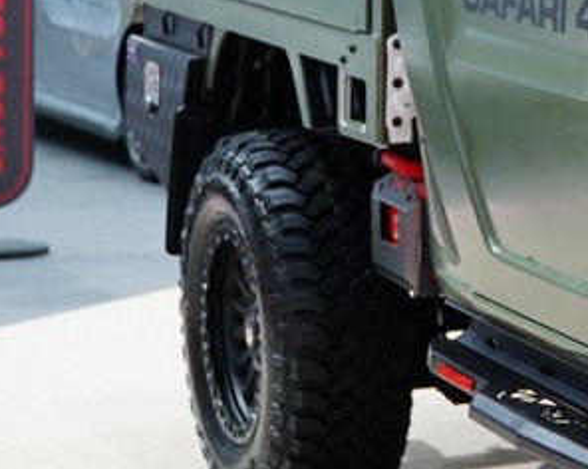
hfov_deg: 11.8
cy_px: 79
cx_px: 1212
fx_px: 2503
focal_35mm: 144
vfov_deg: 10.7
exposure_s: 1/160
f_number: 2.8
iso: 800
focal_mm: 28
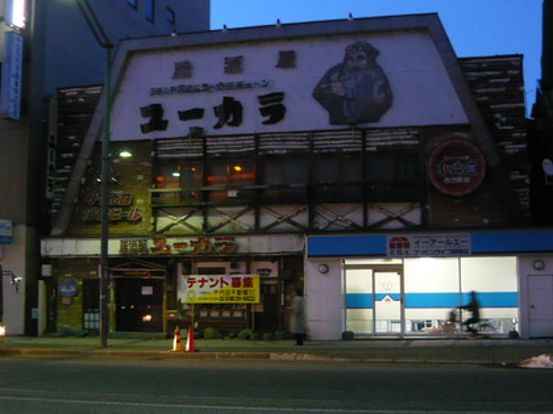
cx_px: 276
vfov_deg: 31.5
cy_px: 207
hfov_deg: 41.2
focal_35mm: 46
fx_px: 735
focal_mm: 5.5
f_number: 2.8
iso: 400
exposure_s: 1/8
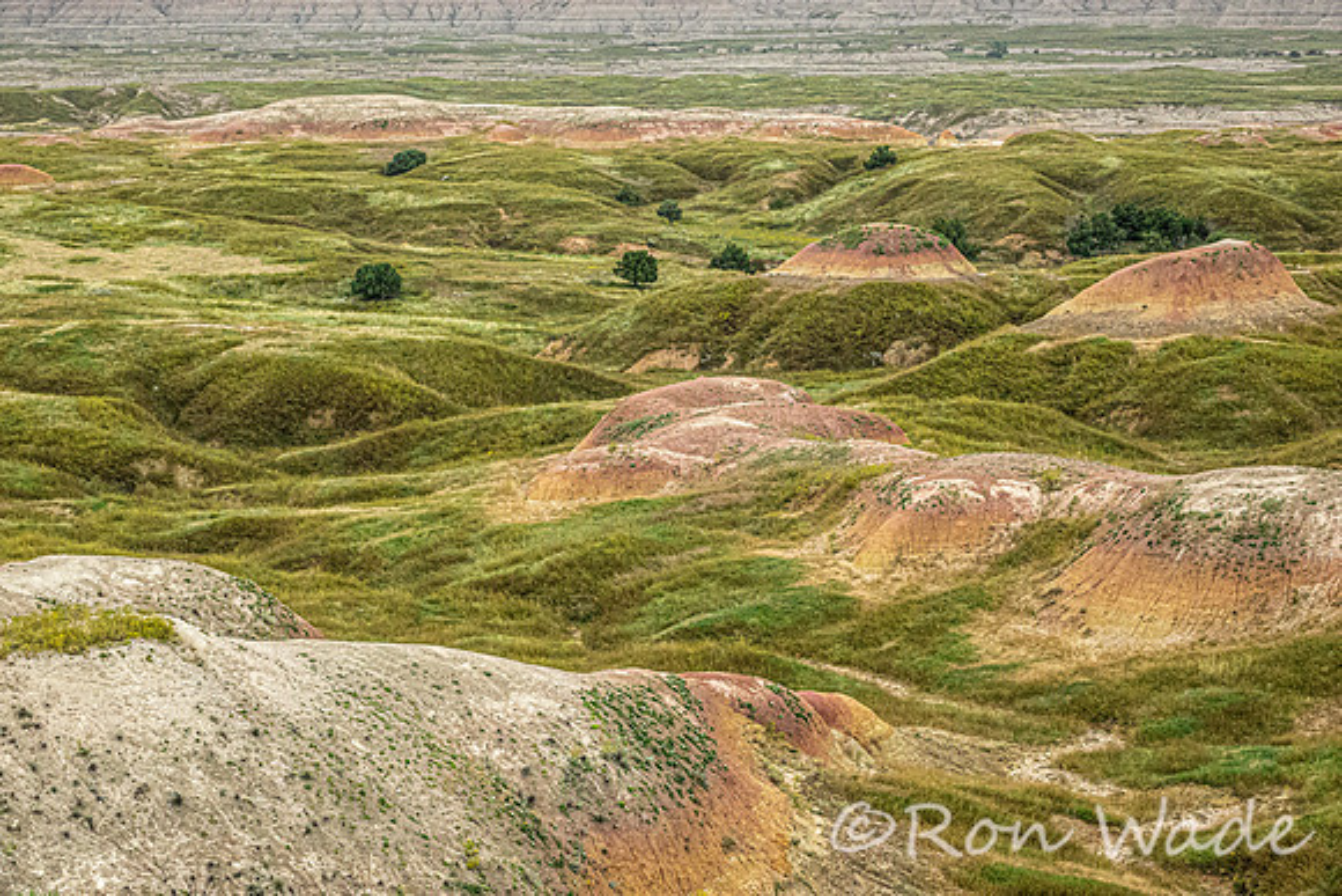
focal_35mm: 104
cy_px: 448
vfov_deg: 13.2
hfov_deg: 19.6
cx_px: 671
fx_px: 3878
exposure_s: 1/320
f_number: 7.1
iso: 1250
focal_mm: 38.04
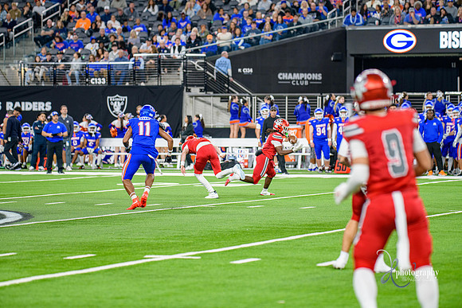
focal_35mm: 170
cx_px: 231
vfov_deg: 8.1
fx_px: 2182
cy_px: 154
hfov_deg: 12.1
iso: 1000
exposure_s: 1/400
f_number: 2.8
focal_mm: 170
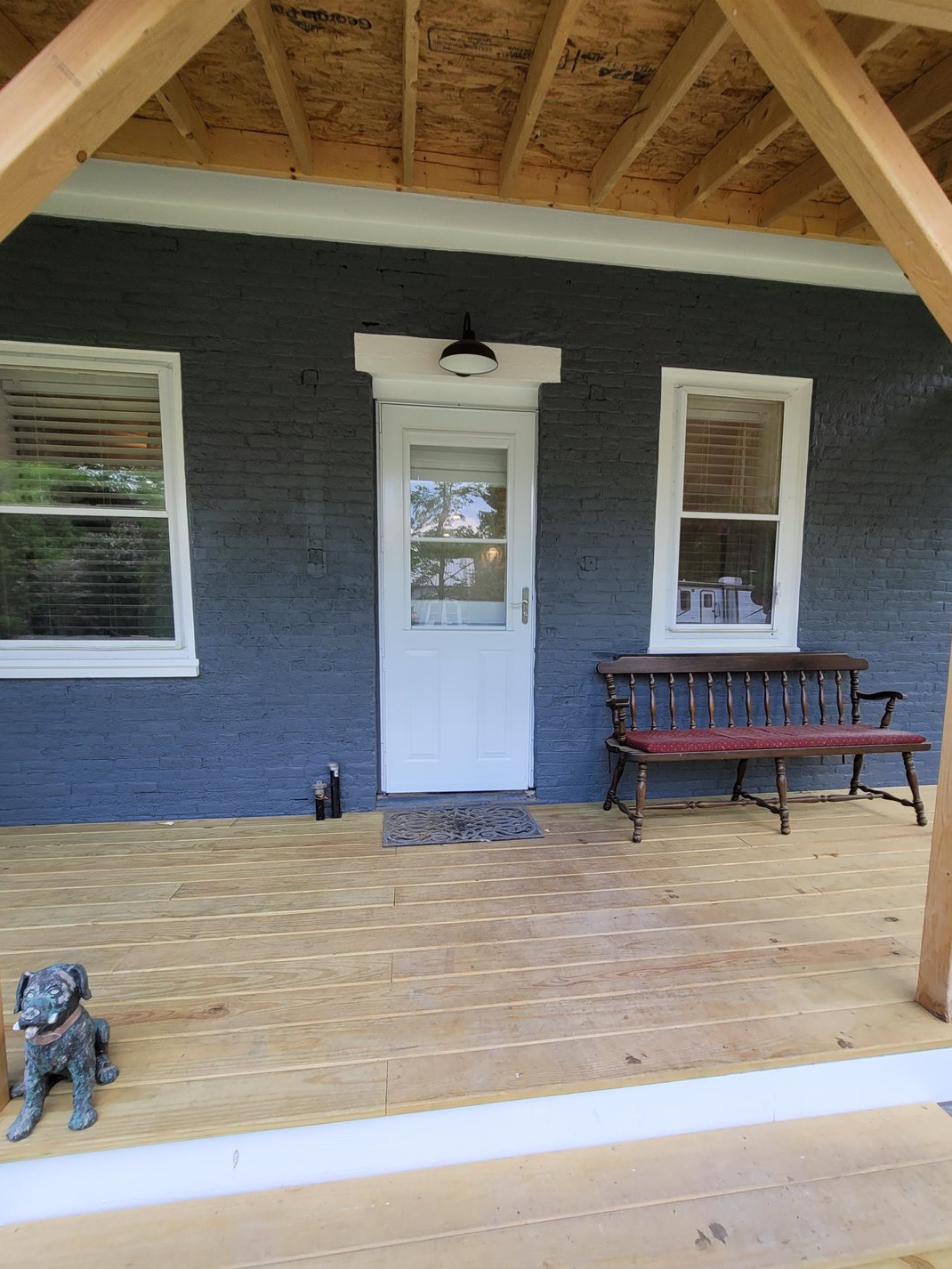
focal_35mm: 14
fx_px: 513
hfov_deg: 85.7
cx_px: 488
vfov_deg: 101.9
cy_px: 680
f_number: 2.2
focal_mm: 2.2
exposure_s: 1/233
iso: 64
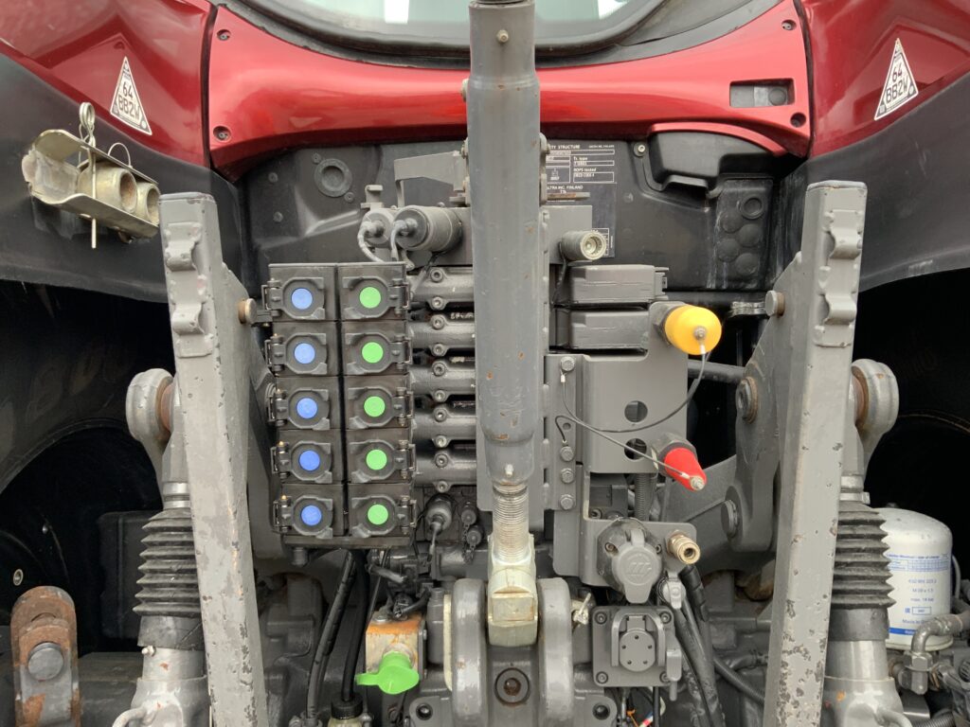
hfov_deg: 61.7
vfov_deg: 48.2
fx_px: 813
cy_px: 364
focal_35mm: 29
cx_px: 485
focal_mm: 3
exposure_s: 1/122
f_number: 1.8
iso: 64
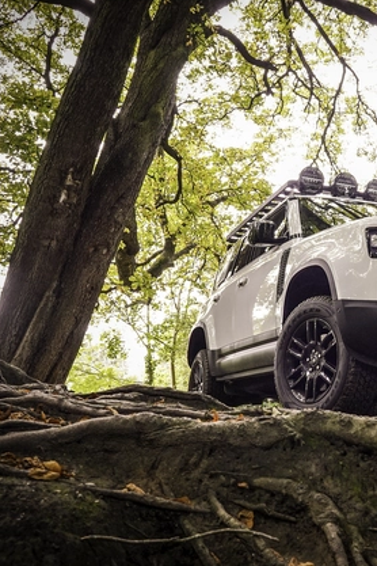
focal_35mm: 46
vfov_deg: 42.7
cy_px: 280
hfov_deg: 28.2
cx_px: 335
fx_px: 723
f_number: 7.1
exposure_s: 1/125
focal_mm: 30
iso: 1600
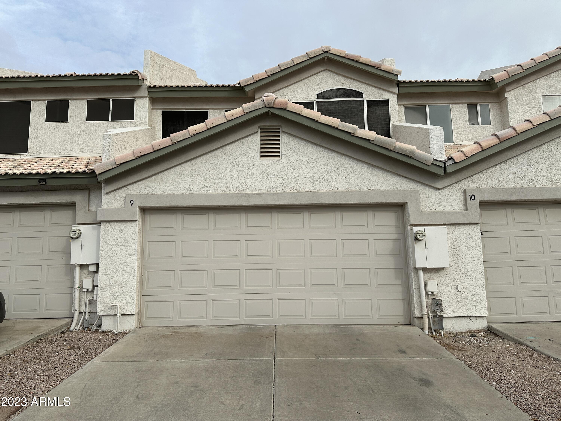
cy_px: 210
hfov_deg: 71.6
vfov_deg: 56.8
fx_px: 389
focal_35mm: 24
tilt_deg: +9.7
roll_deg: +1.2
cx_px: 280
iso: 80
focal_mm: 6.86
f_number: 1.78
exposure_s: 1/4762
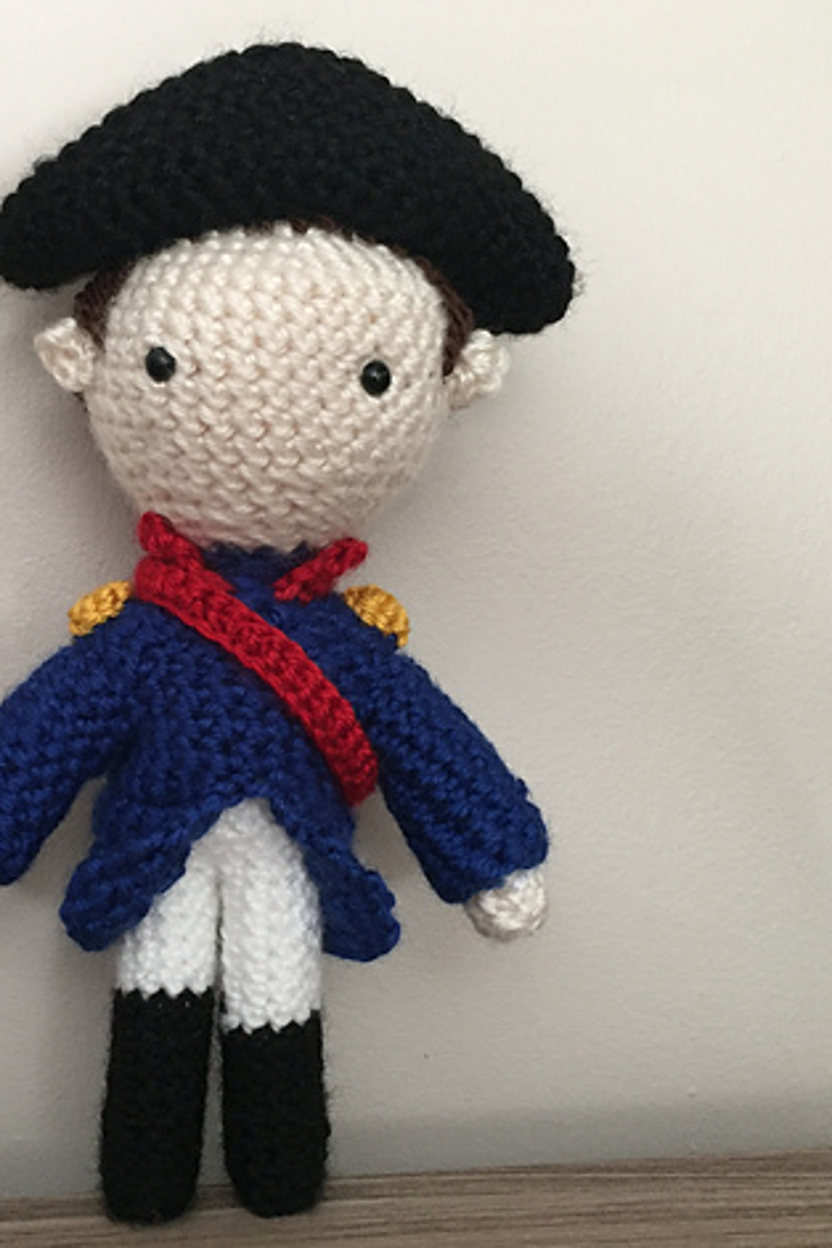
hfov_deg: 31.8
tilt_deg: -4.5
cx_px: 170
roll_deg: +1.7
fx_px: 1421
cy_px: 615
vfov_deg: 47.4
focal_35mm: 41
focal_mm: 4.15
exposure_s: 1/30
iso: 125
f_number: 2.2
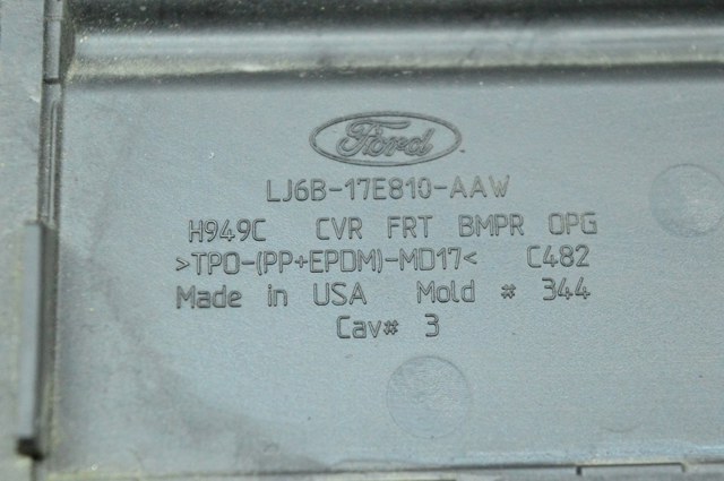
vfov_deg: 16.5
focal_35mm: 82
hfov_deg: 24.6
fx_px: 1657
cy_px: 240
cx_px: 362
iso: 6400
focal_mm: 55
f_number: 6.3
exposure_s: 1/100
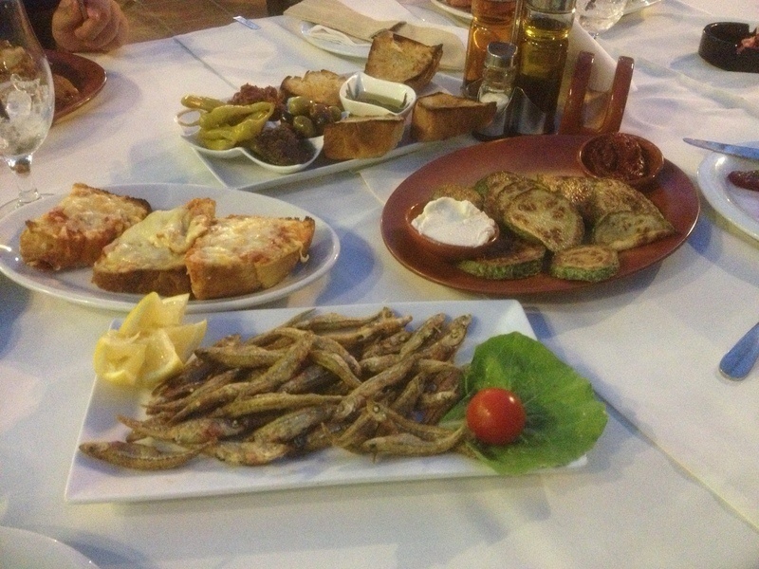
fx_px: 767
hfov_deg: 52.6
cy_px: 284
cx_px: 380
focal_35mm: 35
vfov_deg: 40.7
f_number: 2.4
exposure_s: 1/15
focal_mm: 4.28
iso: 800
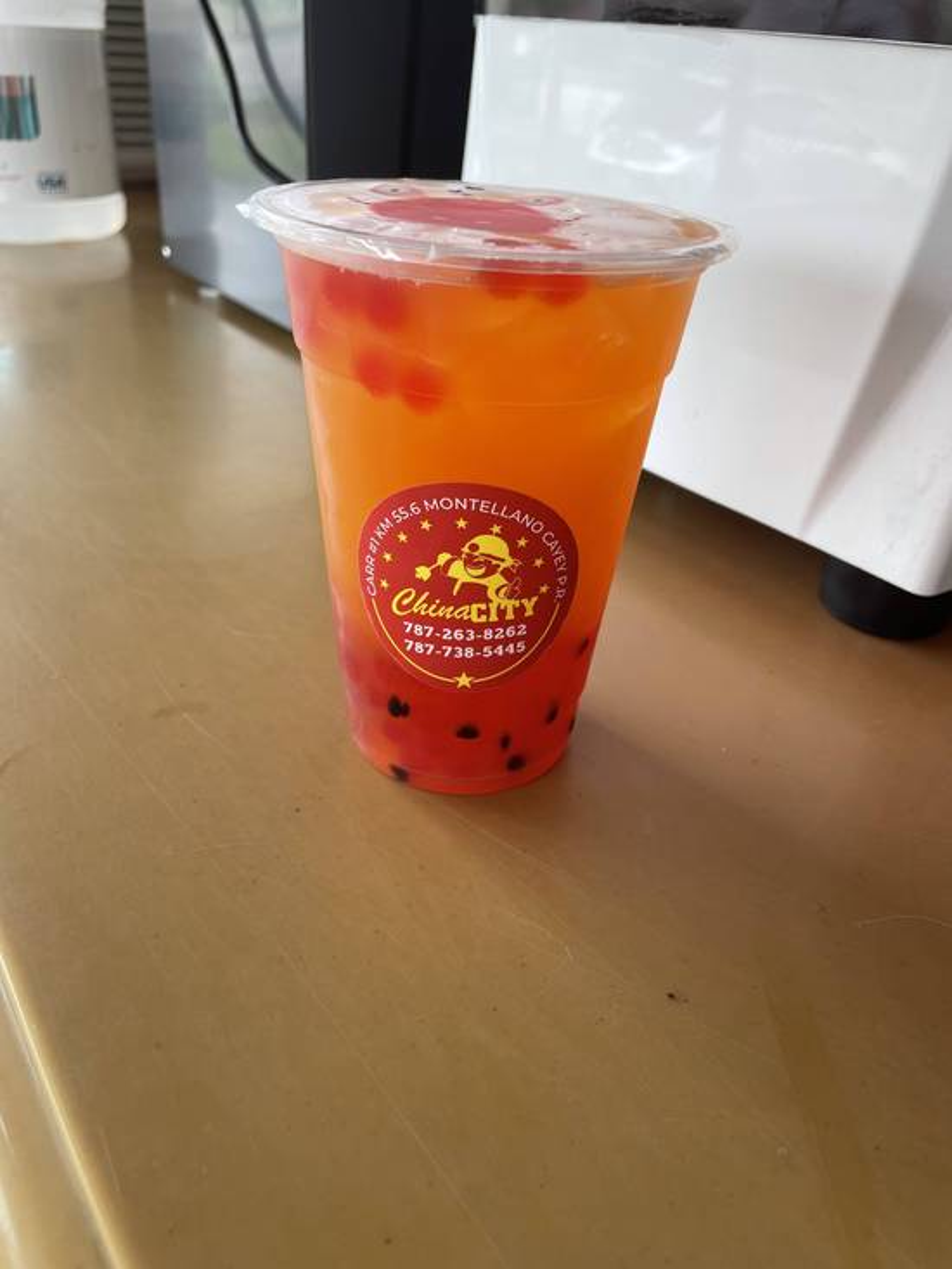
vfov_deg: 67.3
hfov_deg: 53.1
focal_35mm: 26
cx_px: 476
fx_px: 953
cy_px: 634
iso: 32
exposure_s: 1/131
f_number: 1.6
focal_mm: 4.2
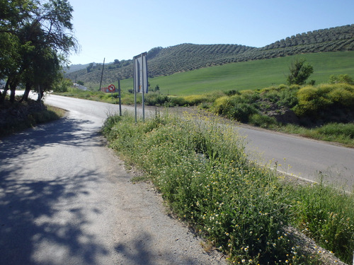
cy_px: 132
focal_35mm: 28
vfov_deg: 49.7
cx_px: 177
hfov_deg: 63.4
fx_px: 286
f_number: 11
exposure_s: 1/125
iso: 125
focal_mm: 5
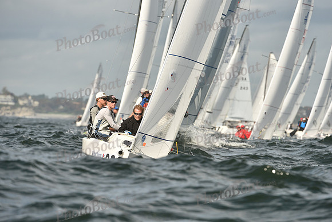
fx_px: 3690
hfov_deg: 5.2
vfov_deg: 3.4
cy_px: 111
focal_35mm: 400
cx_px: 166
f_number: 8
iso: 320
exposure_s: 1/1250
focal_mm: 400
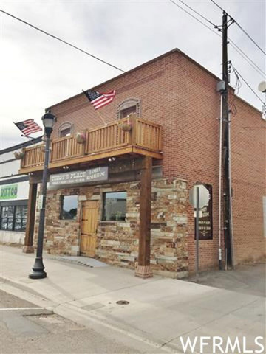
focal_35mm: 29
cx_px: 133
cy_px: 177
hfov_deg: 48.2
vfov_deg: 61.7
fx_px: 297
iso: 32
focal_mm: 4.15
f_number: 2.2
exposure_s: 1/2825
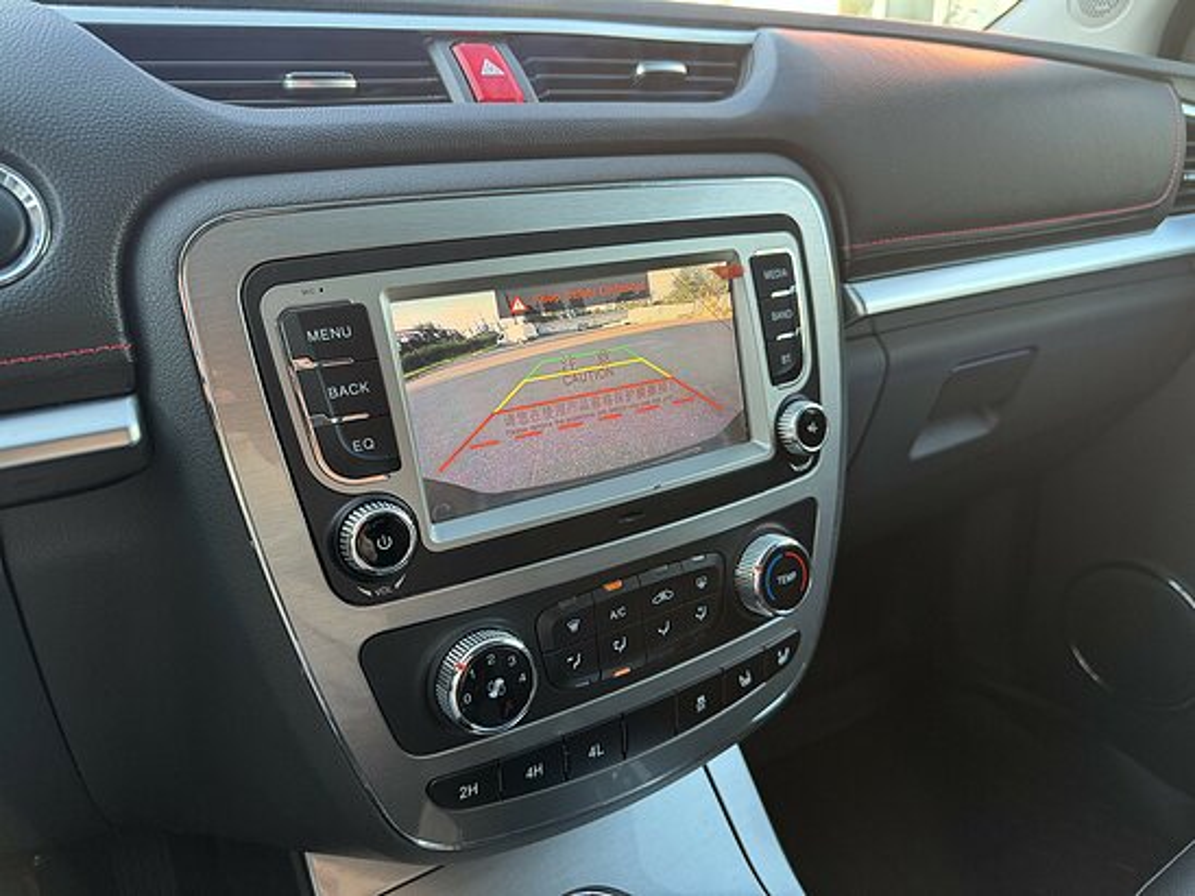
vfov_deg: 56.8
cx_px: 598
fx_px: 829
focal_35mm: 24
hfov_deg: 71.6
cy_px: 448
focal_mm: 6.76
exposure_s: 1/60
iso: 200
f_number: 1.78
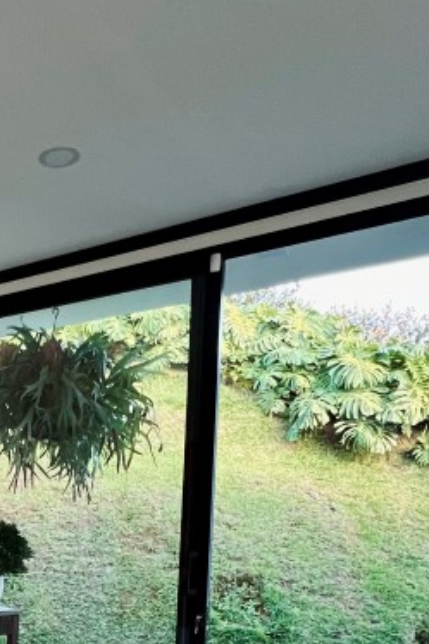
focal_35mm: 37
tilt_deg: -1.9
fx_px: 662
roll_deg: -2.1
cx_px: -109
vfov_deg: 47.7
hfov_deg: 29.8
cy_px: 554
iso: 250
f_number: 1.8
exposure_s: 1/60
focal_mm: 1.57
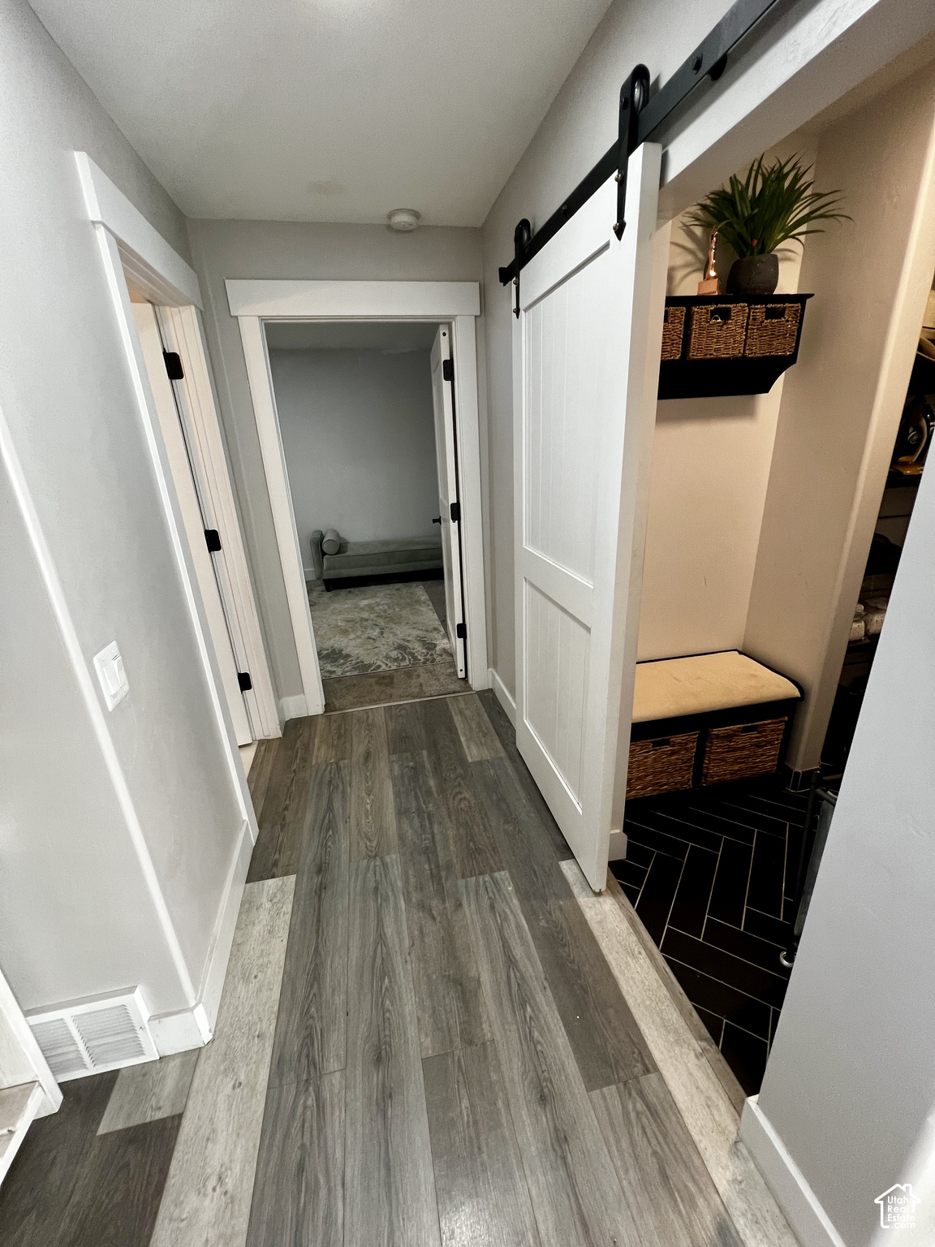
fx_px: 468
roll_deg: +3.1
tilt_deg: -20.5
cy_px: 624
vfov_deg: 106.2
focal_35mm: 13
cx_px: 468
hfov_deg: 89.9
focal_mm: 1.57
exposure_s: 1/60
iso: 160
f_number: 1.8
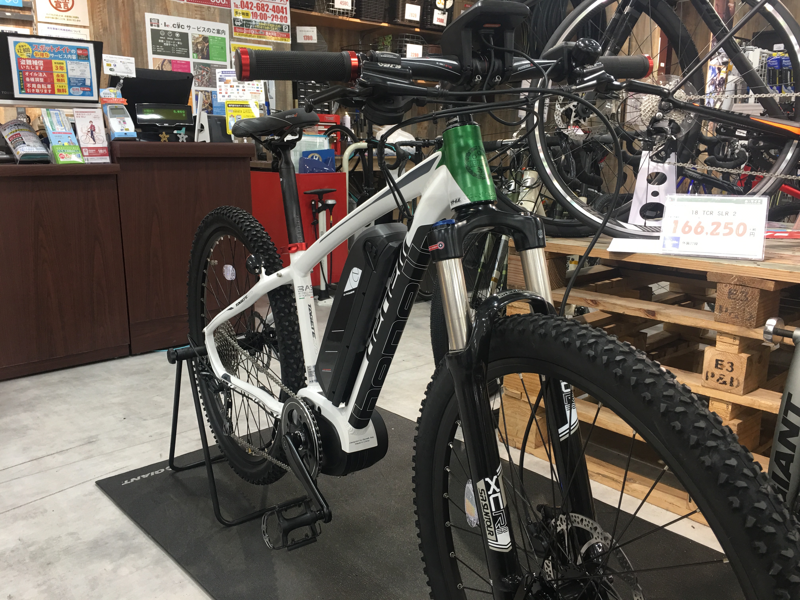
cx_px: 400
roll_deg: -0.4
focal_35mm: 29
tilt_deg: -12.4
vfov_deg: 48.2
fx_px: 670
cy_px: 300
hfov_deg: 61.7
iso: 25
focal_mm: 4.15
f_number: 2.2
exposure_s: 1/15
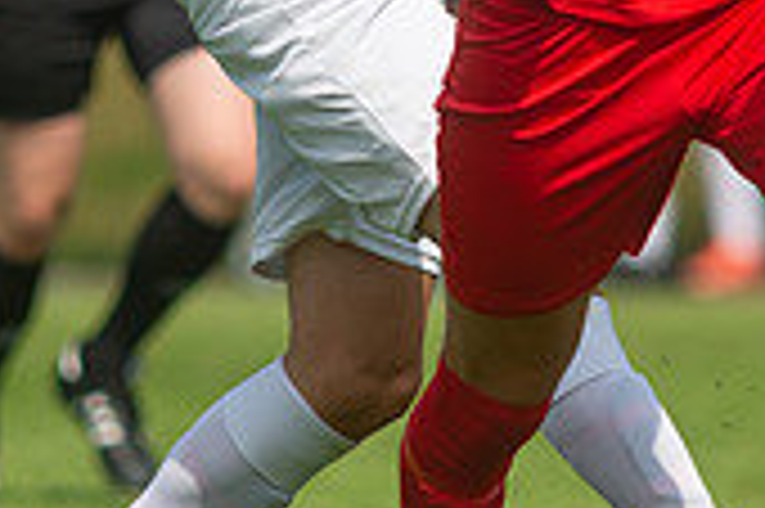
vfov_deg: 1.0
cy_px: -36
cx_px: 616
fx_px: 30400
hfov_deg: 1.4
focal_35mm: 1432
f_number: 4
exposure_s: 1/1250
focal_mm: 420
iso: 100
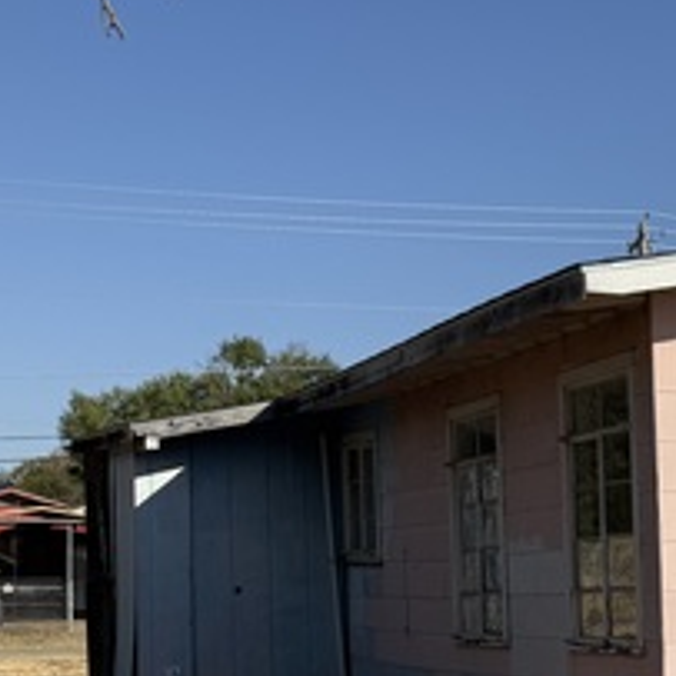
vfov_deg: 25.1
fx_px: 1480
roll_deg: +1.4
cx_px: 929
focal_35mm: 67
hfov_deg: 22.4
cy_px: 573
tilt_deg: +0.7
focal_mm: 6.76
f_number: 1.78
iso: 80
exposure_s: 1/7353
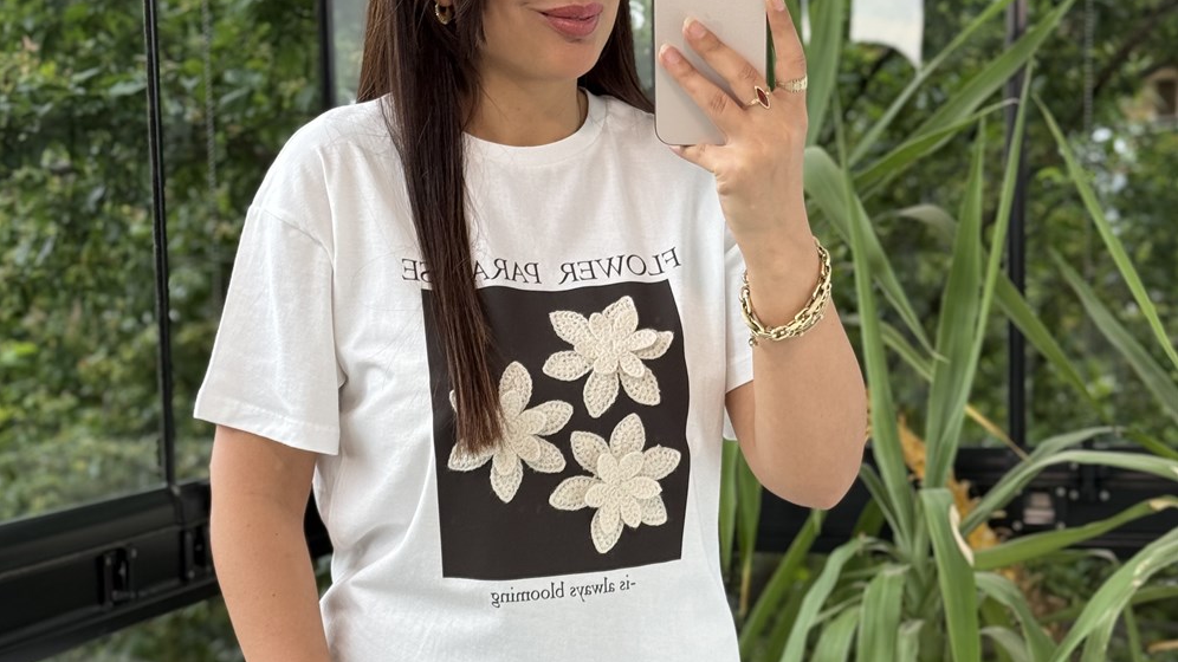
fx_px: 2186
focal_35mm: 70
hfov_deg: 30.2
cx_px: 589
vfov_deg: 17.2
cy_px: 421
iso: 64
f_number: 1.78
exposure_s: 1/140
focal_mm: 6.76
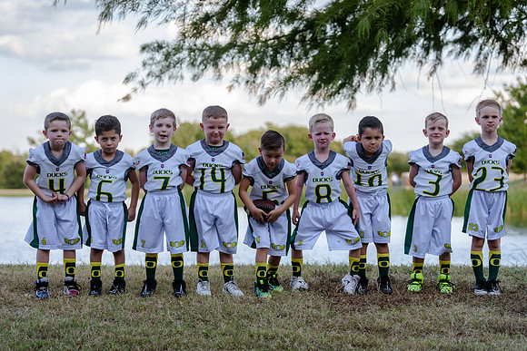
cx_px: 264
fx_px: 1420
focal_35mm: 97
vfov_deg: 14.1
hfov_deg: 21.0
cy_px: 176
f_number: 3.5
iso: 250
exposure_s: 1/400
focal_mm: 97
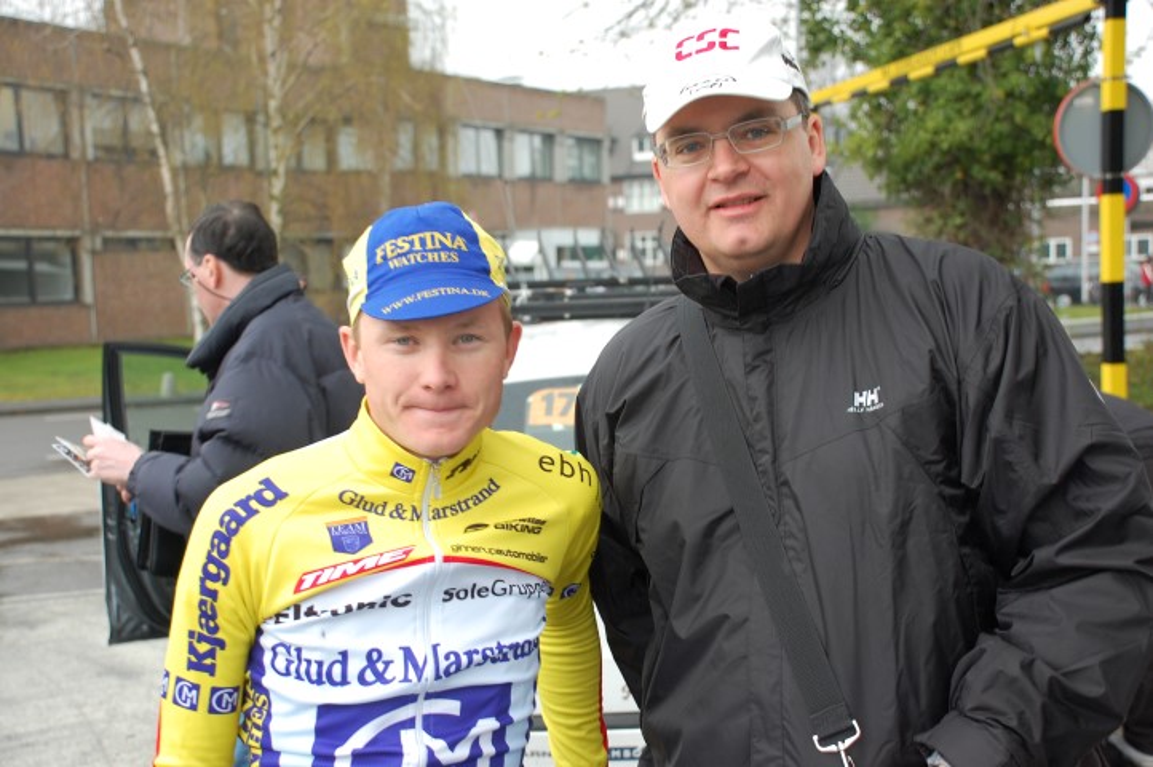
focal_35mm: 57
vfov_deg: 23.7
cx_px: 576
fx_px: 1824
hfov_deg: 35.1
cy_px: 384
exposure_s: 1/80
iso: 400
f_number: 4.5
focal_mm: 38
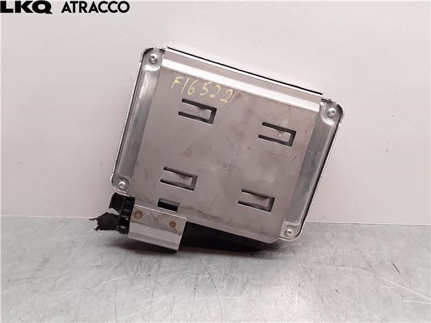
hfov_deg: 63.4
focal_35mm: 28
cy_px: 162
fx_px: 349
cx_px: 216
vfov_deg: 49.7
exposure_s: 1/100
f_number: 1.9
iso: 100
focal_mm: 2.91
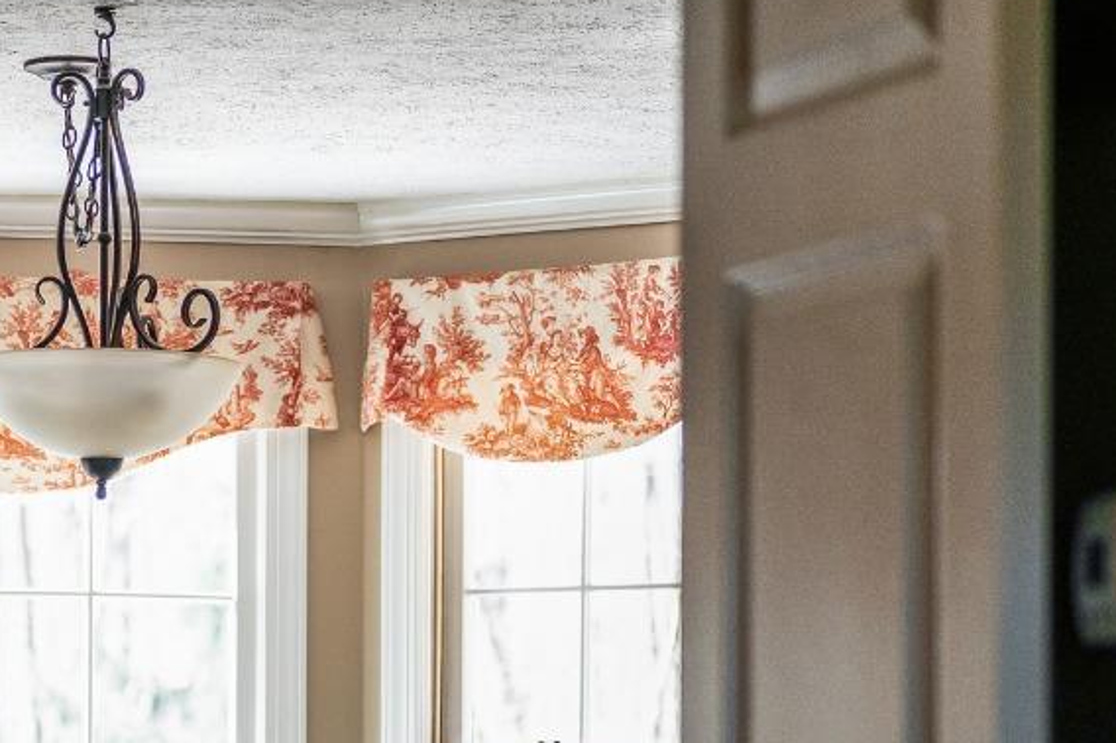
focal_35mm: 132
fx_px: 4089
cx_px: 102
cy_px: 952
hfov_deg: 15.4
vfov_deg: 10.2
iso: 800
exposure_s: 1/800
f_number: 2
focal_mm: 50
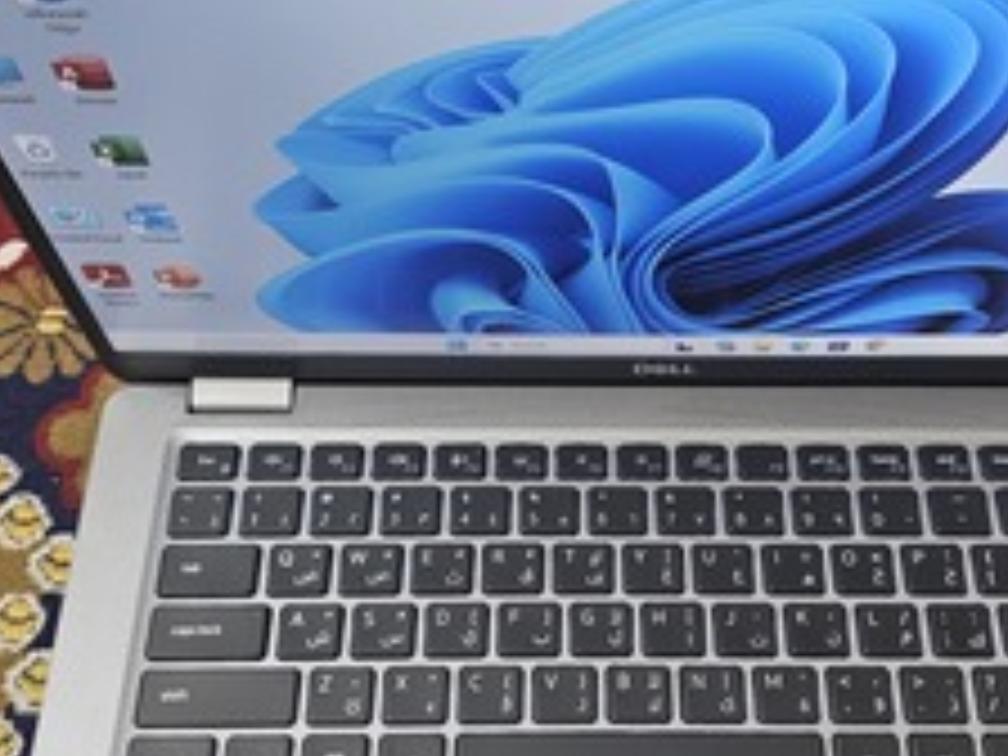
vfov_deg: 30.8
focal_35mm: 47
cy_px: 470
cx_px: 605
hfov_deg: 40.3
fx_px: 1369
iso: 640
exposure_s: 1/120
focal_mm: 6.3
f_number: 1.7
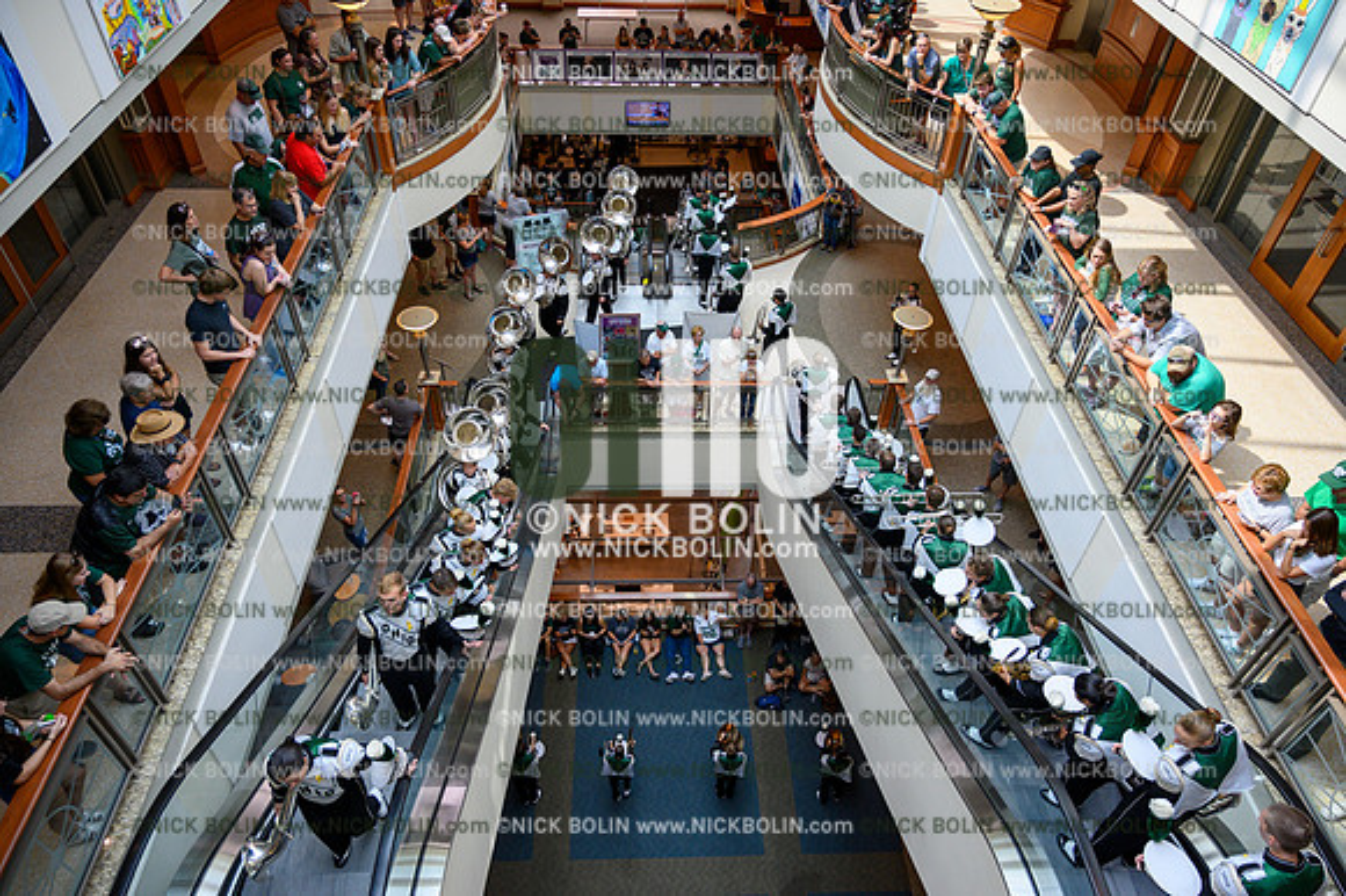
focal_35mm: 24
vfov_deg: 53.1
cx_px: 673
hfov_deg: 73.8
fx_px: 897
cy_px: 448
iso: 800
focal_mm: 24
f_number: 4
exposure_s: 1/800
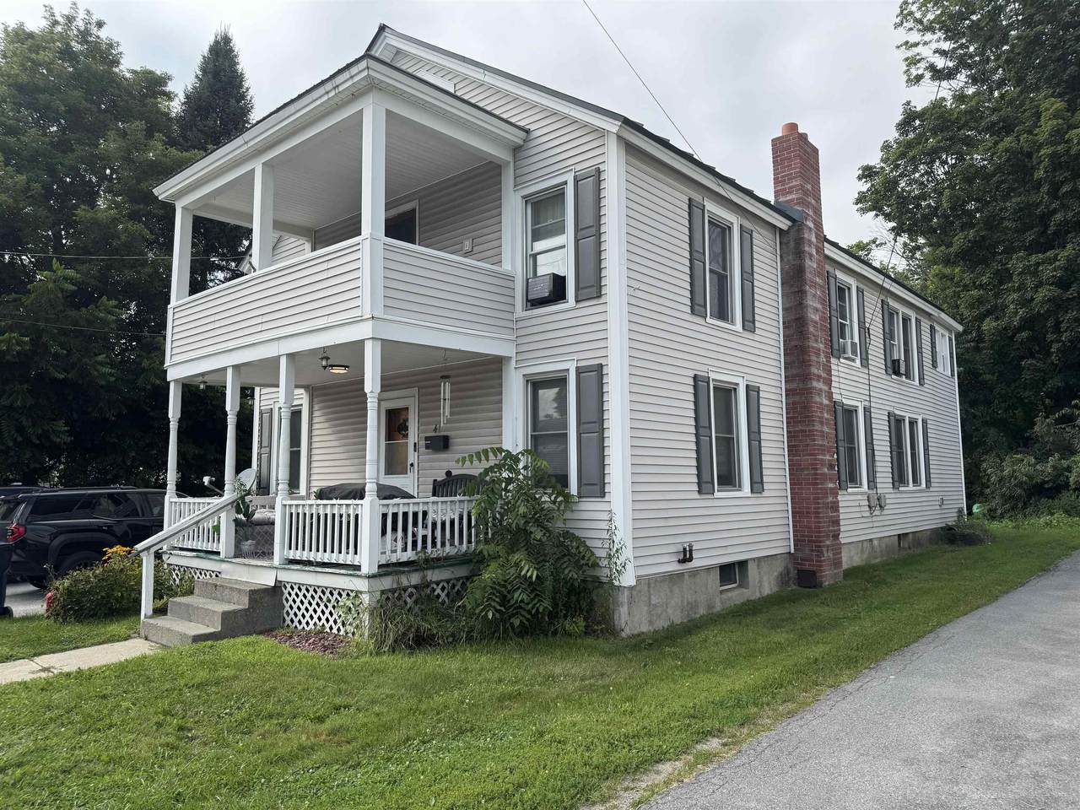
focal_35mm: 24
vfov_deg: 56.8
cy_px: 405
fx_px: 749
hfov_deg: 71.6
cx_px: 540
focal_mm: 6.76
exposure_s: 1/2506
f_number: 1.78
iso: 80
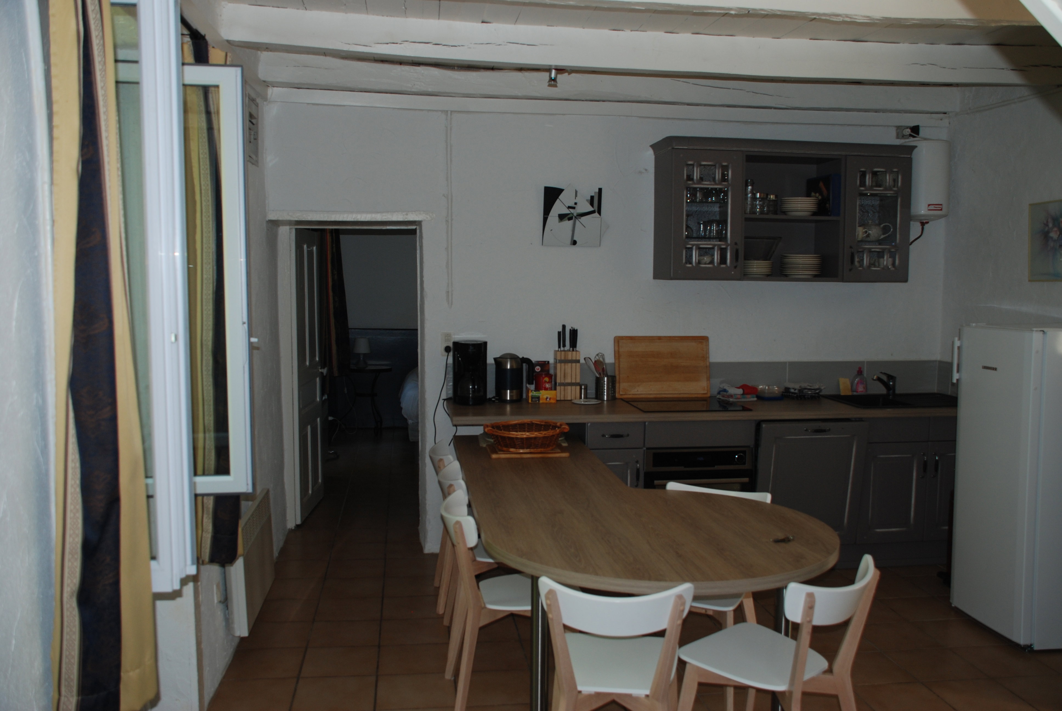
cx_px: 531
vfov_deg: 43.7
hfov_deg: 61.9
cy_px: 356
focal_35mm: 30
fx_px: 886
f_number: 3.8
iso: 200
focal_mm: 20
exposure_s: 1/60
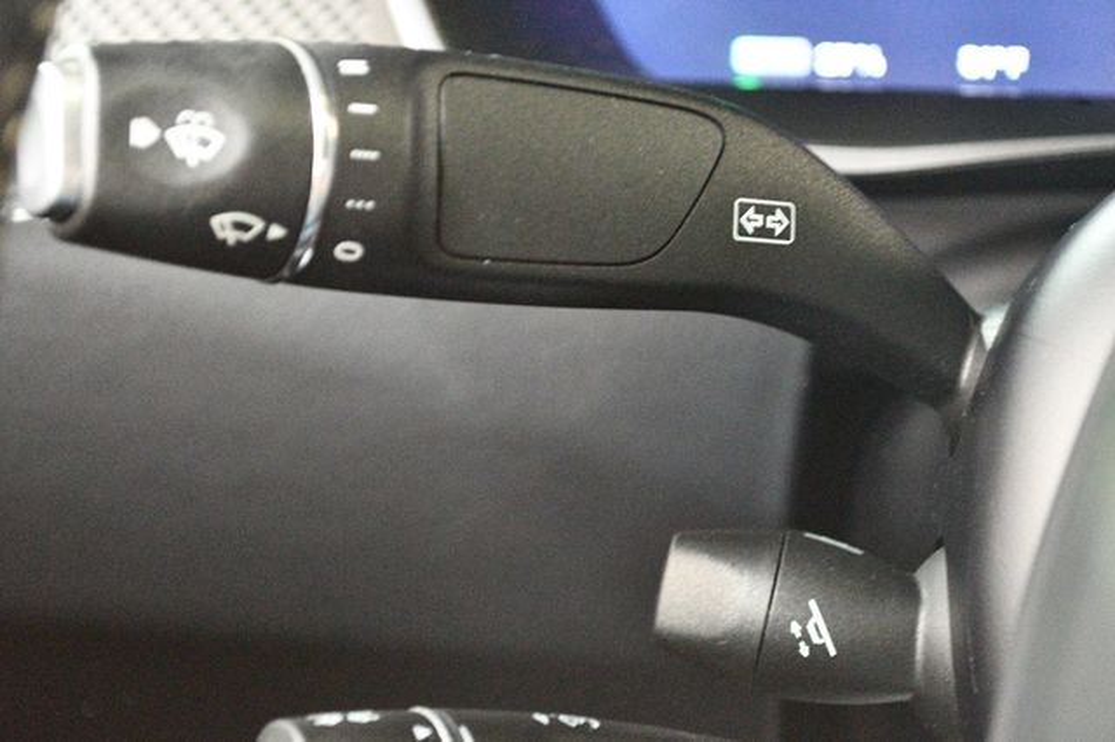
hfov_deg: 24.8
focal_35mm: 82
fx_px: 2538
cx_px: 558
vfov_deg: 16.6
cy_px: 371
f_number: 5.6
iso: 12800
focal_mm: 55
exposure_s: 1/10
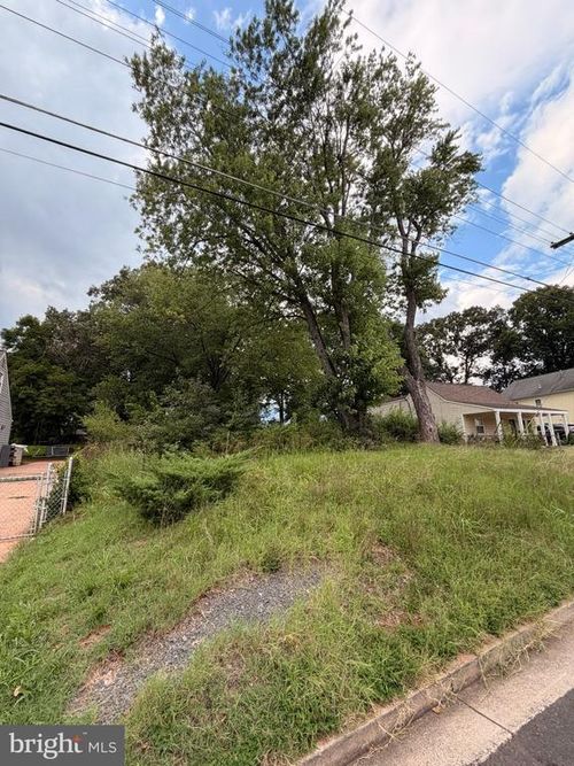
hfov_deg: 85.7
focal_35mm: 14
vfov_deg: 102.1
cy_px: 383
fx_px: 310
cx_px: 287
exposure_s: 1/502
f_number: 2.2
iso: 50
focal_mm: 2.22
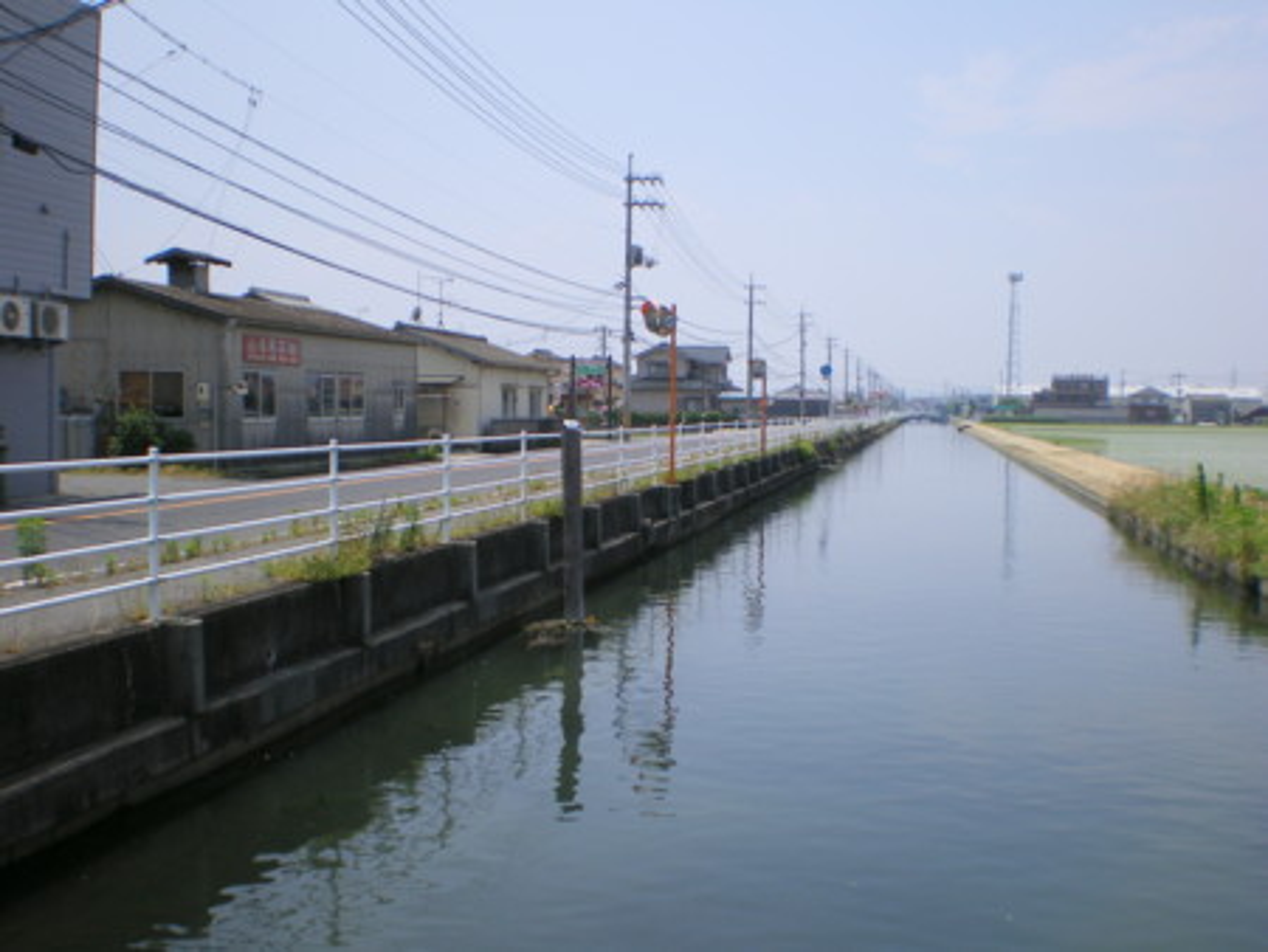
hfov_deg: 49.0
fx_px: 1393
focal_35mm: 38
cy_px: 476
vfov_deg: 37.8
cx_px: 634
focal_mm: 6.3
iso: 64
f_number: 4.6
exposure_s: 1/400
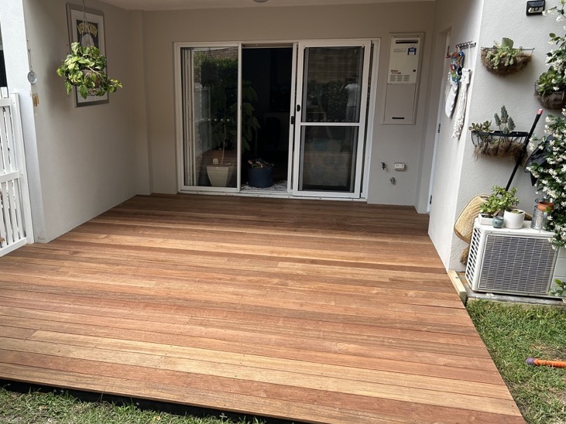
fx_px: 523
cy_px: 229
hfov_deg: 56.4
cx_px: 225
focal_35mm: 32
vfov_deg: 44.1
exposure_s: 1/431
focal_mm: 5.7
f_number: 1.5
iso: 50
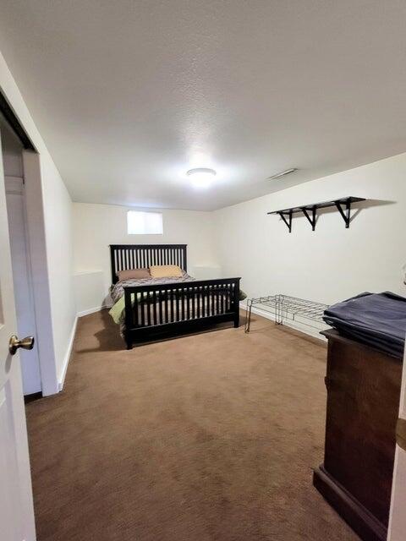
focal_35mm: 13
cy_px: 270
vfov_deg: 106.2
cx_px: 203
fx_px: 203
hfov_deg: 89.9
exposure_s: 1/30
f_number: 2.2
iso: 500
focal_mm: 2.2
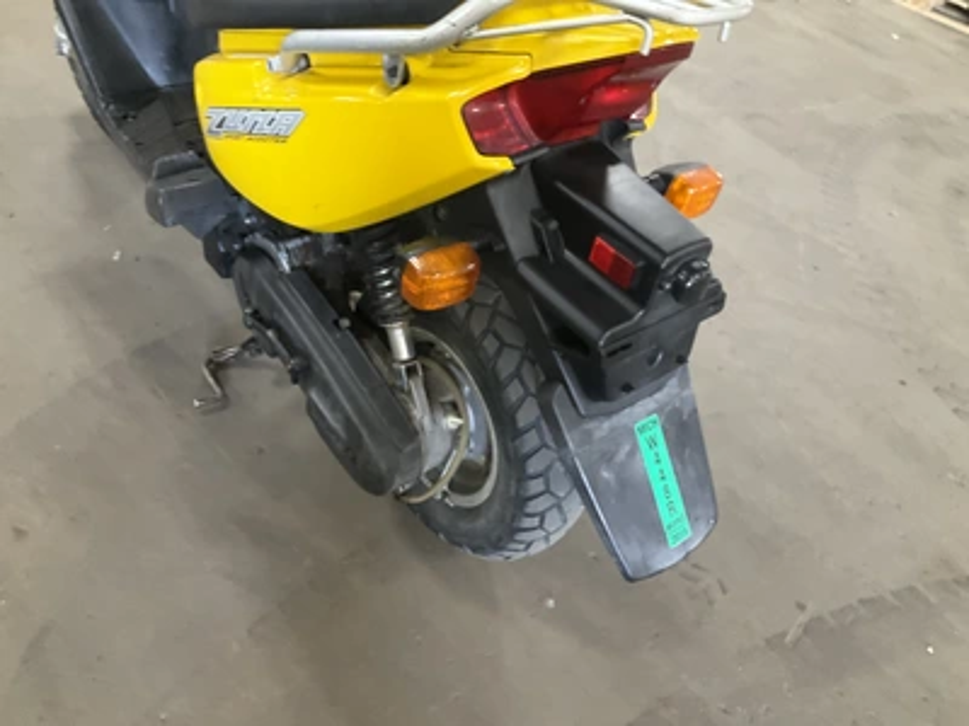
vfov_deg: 48.2
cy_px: 363
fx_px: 812
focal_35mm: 29
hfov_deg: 61.7
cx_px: 484
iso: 250
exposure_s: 1/40
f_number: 1.8
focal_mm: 3
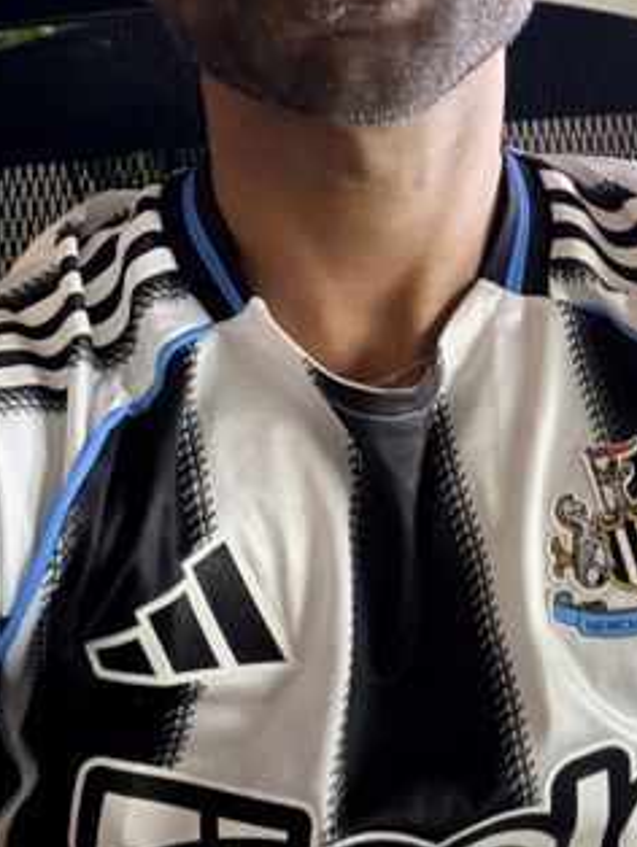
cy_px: 142
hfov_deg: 25.8
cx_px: 489
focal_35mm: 56
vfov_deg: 33.1
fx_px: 1372
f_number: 1.9
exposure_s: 1/7
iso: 1000
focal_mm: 2.71
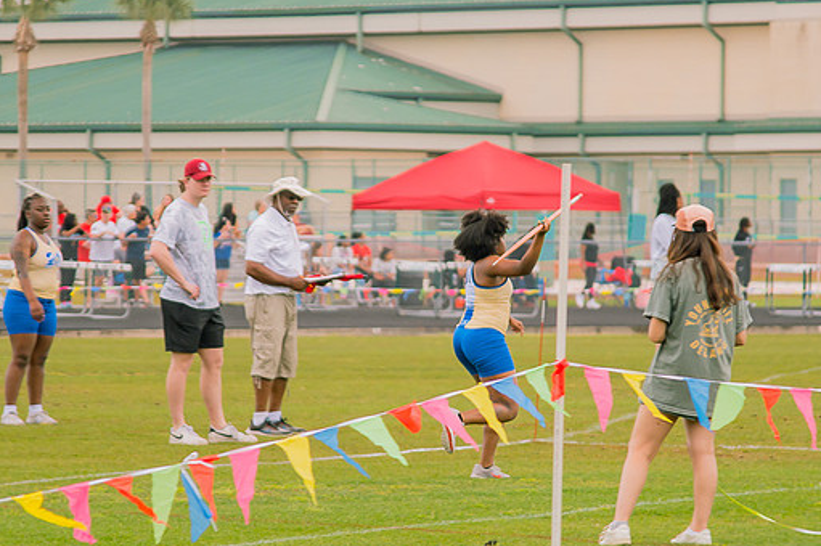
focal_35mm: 289
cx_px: 436
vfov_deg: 4.7
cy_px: 294
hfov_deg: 7.1
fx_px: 6586
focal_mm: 120
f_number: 4
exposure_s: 1/200
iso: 200
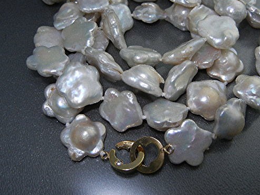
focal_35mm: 39
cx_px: 143
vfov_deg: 36.6
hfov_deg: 47.8
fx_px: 293
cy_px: 72
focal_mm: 5.4
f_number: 7
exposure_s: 1/30
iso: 262
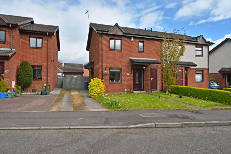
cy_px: 77
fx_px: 138
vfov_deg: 58.3
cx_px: 116
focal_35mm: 22
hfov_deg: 79.9
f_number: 22
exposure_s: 1/1250
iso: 2500
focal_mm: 21.5
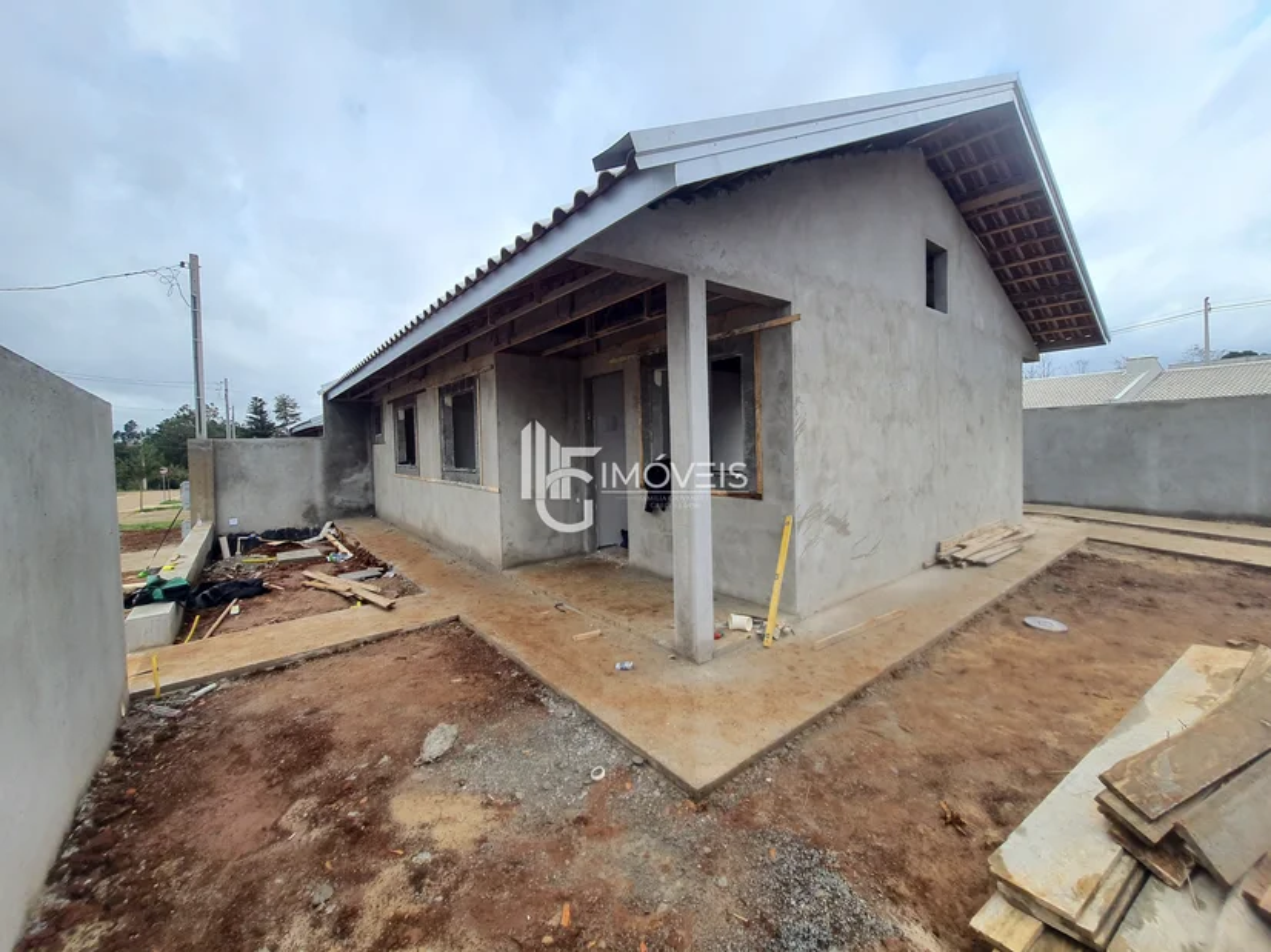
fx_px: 477
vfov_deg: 89.9
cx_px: 636
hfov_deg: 106.2
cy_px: 476
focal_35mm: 13
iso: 50
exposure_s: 1/1228
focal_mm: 1.74
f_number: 2.2
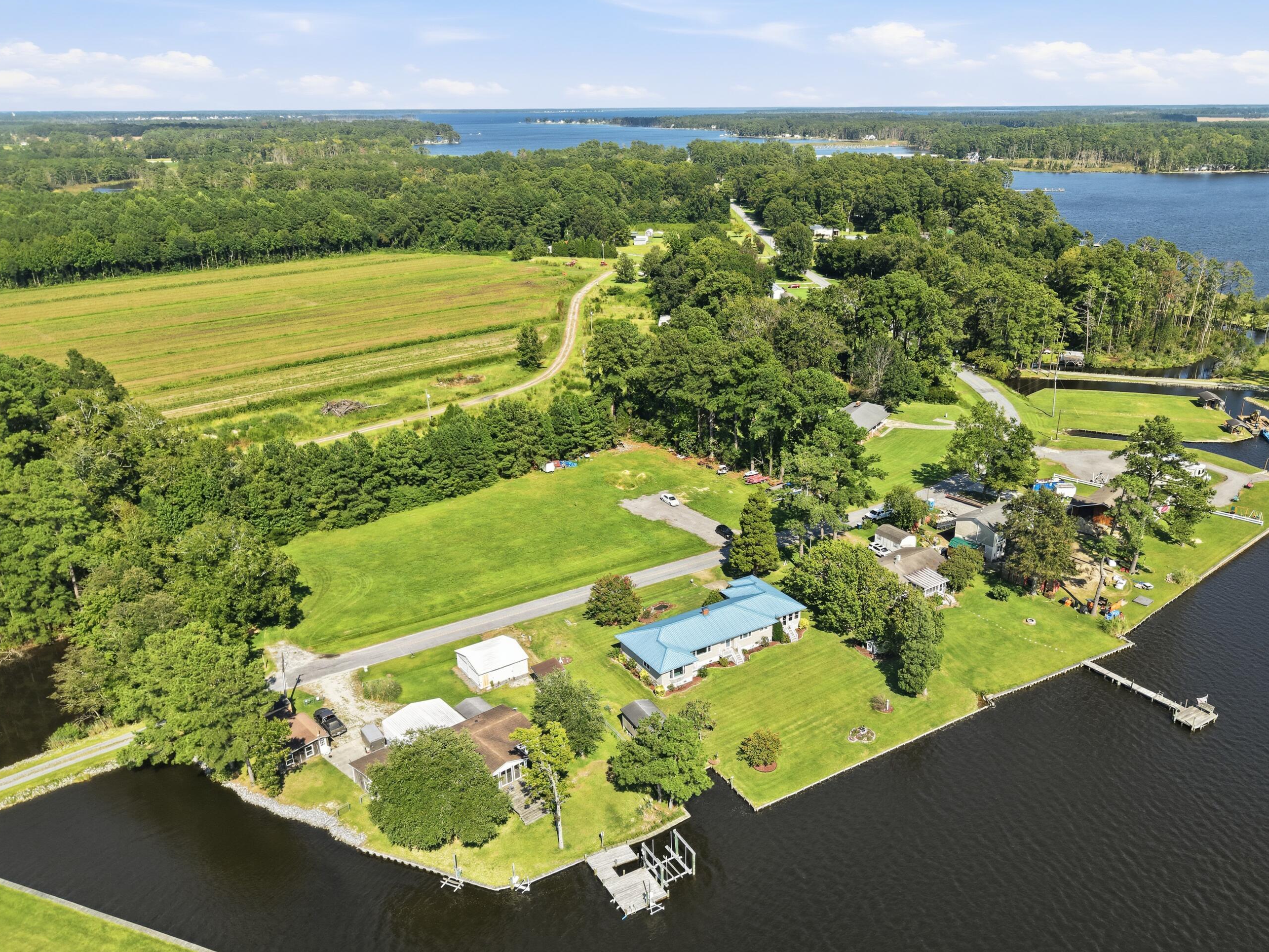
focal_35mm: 28
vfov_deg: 49.6
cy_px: 544
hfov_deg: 63.3
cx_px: 702
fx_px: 1027
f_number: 1.8
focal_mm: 8.7
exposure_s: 1/320
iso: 150
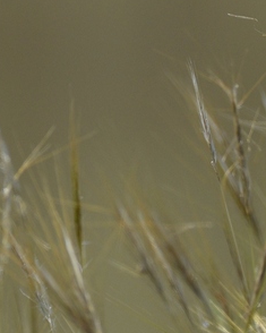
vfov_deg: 1.2
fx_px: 16078
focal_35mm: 1633
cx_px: -288
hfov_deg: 0.9
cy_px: 331
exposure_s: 1/1000
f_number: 6.3
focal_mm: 500
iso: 200
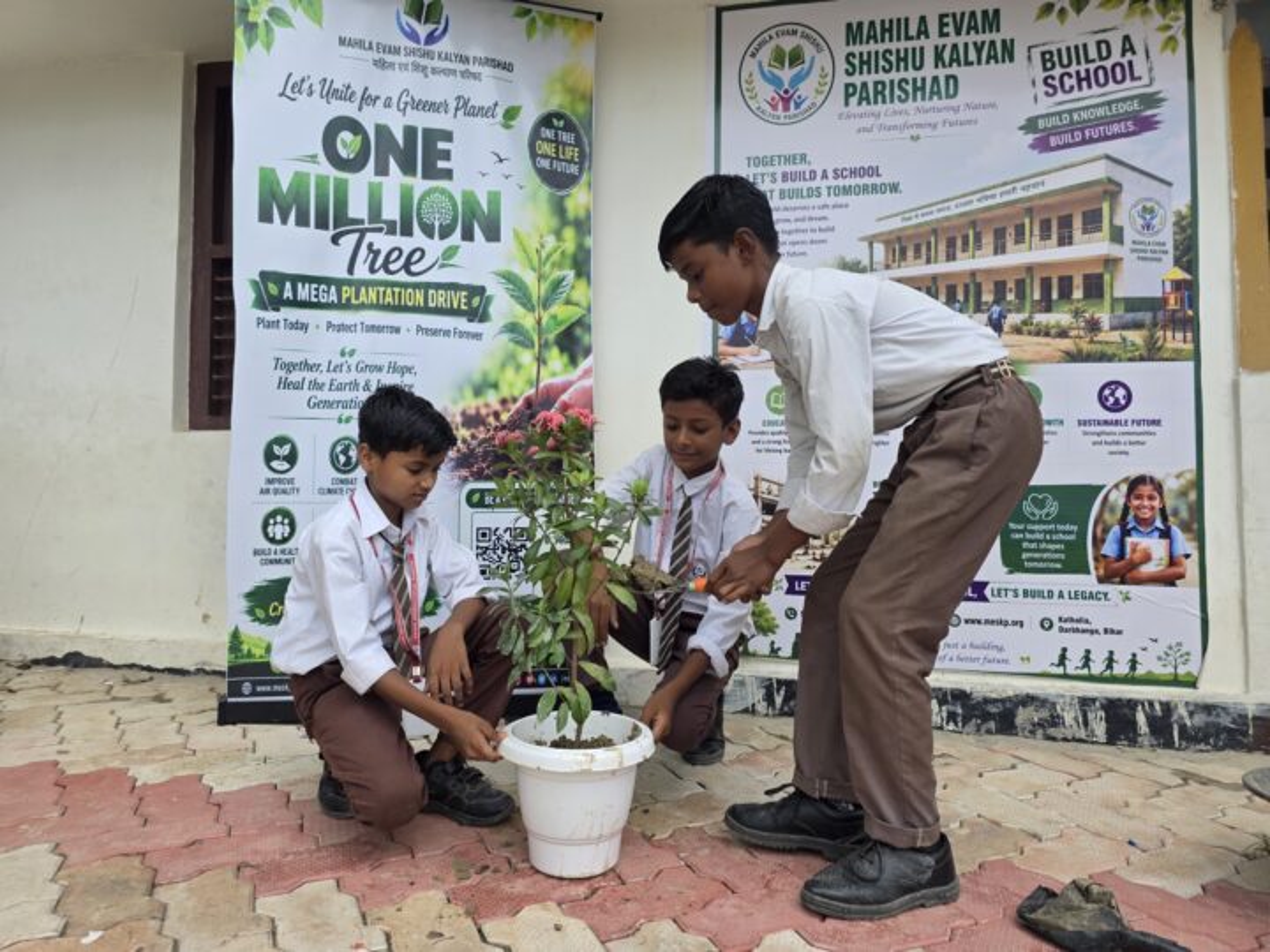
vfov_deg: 58.9
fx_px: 844
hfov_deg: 73.9
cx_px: 635
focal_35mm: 23
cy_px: 476
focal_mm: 6.3
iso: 80
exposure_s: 1/1588
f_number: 1.7
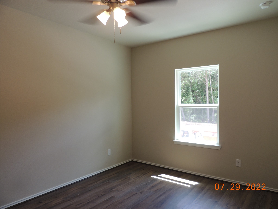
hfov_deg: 71.6
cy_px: 104
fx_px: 193
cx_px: 139
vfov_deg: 56.8
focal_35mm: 24
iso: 100
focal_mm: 4.3
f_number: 3
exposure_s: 1/50
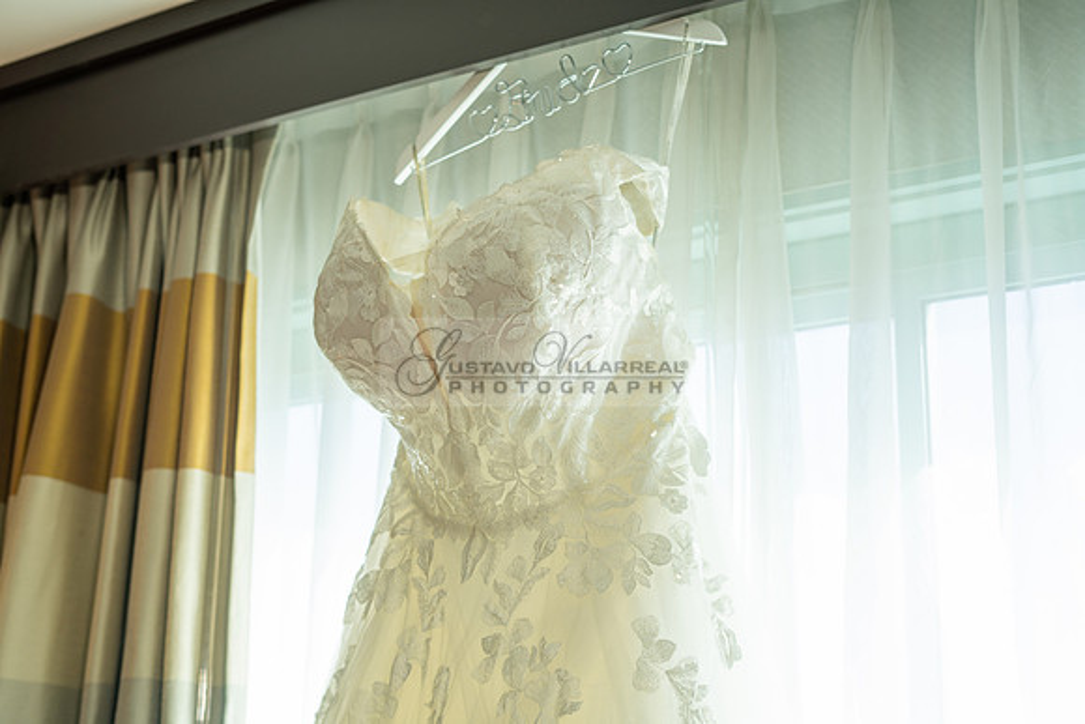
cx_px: 542
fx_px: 1507
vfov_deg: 27.0
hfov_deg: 39.6
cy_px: 362
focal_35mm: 50
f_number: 3.5
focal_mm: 50
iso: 100
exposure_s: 1/100
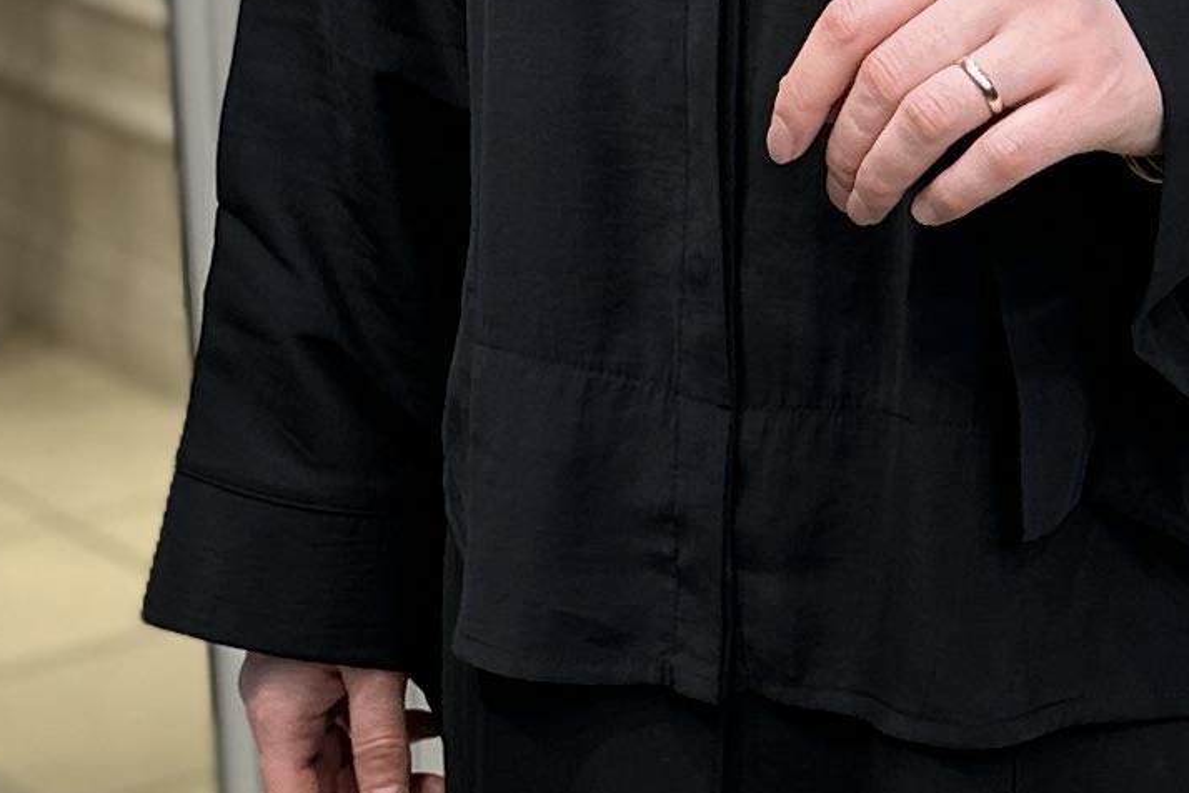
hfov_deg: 14.4
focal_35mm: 141
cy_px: 112
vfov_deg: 9.7
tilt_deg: -13.9
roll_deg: +1.5
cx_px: 1002
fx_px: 4657
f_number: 1.78
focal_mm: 6.86
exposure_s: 1/368
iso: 80
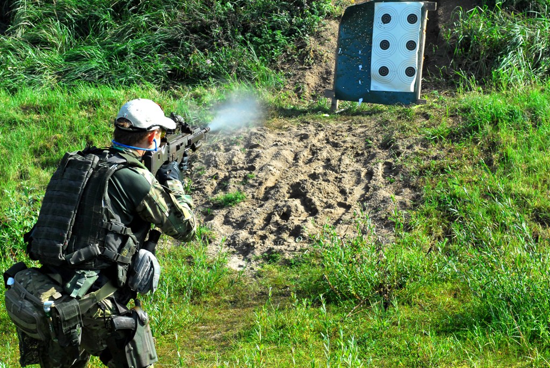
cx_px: 275
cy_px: 184
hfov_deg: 26.0
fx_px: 1193
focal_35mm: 78
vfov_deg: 17.5
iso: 400
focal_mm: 52
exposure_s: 1/350
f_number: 10
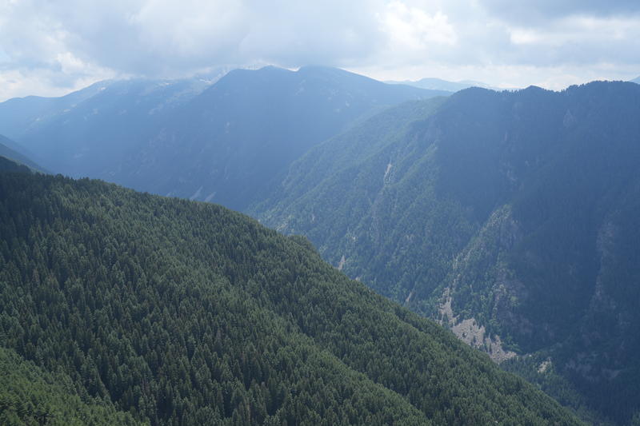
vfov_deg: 37.8
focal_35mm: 35
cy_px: 213
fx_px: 622
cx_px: 320
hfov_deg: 54.4
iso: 100
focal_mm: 35
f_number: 6.3
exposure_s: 1/400
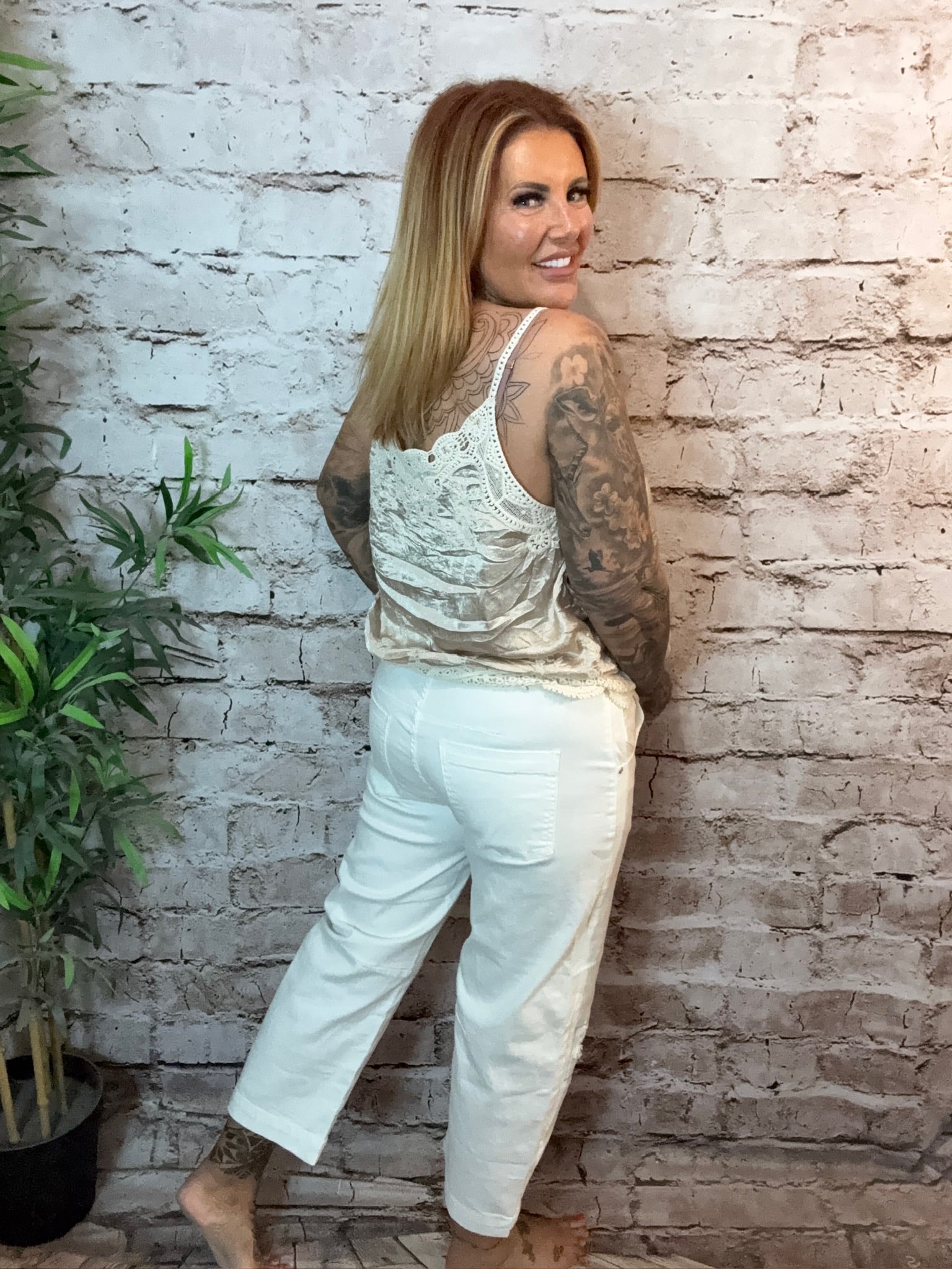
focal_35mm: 30
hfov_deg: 46.8
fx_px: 1100
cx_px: 476
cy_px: 634
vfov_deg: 60.0
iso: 250
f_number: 1.9
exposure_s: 1/50
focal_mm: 2.69
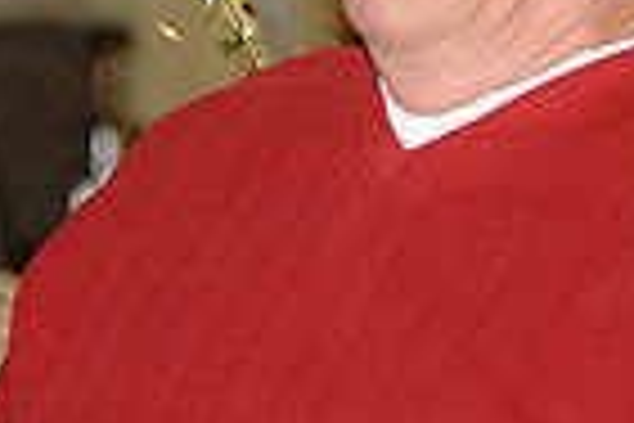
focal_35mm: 463
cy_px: 7
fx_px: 8154
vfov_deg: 3.0
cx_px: 414
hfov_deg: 4.5
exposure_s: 1/60
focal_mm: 75
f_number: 2.8
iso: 800
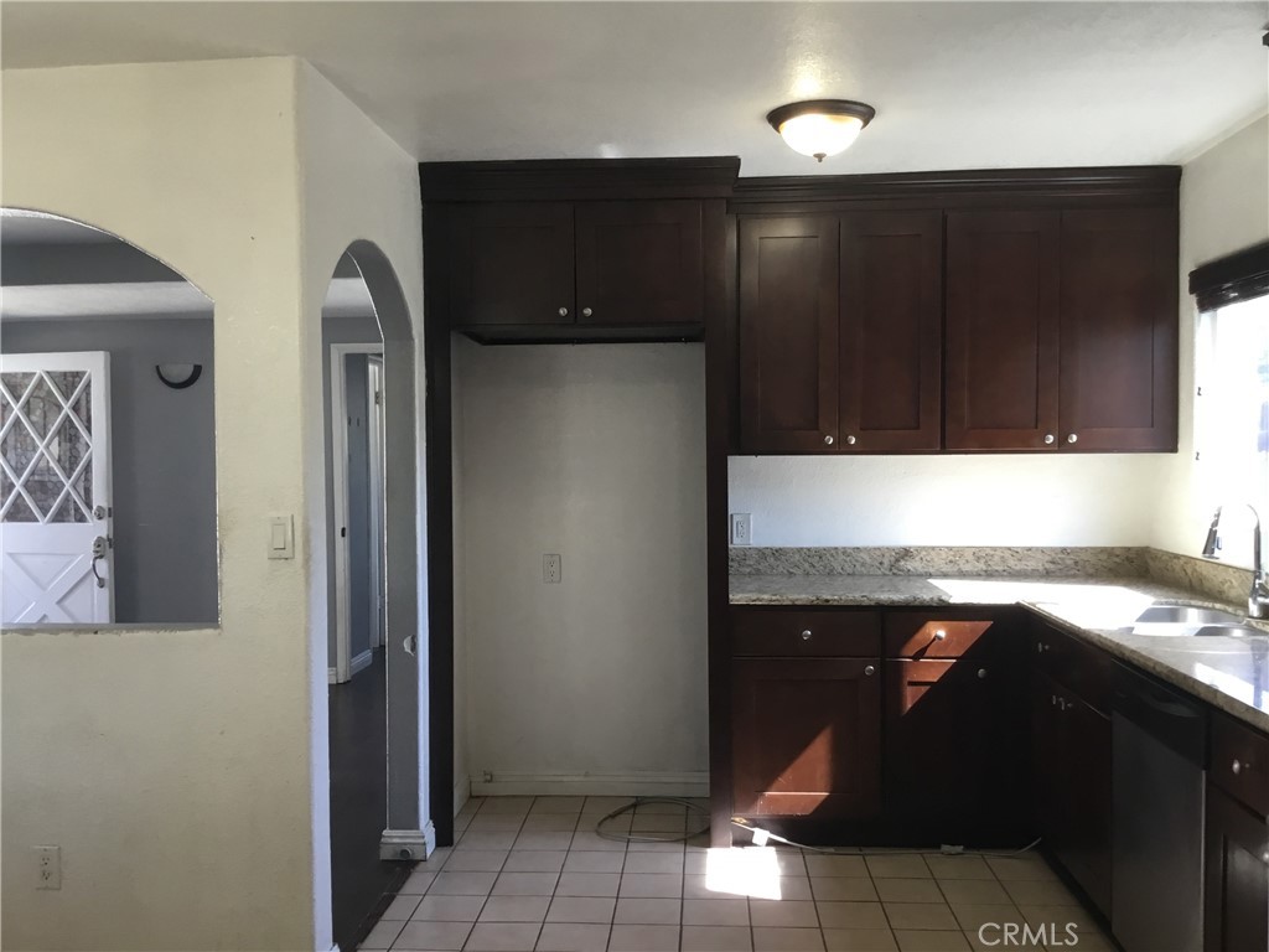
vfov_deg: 45.4
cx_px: 634
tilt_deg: -0.2
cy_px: 476
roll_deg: +1.5
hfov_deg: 58.4
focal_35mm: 31
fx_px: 1136
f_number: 2.4
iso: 50
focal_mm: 3.3
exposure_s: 1/30
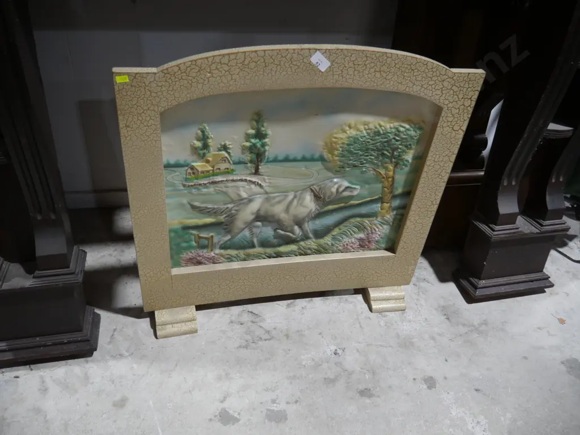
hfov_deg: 63.4
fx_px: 469
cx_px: 290
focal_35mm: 28
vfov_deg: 49.7
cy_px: 218
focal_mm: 14
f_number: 3.5
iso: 320
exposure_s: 1/60
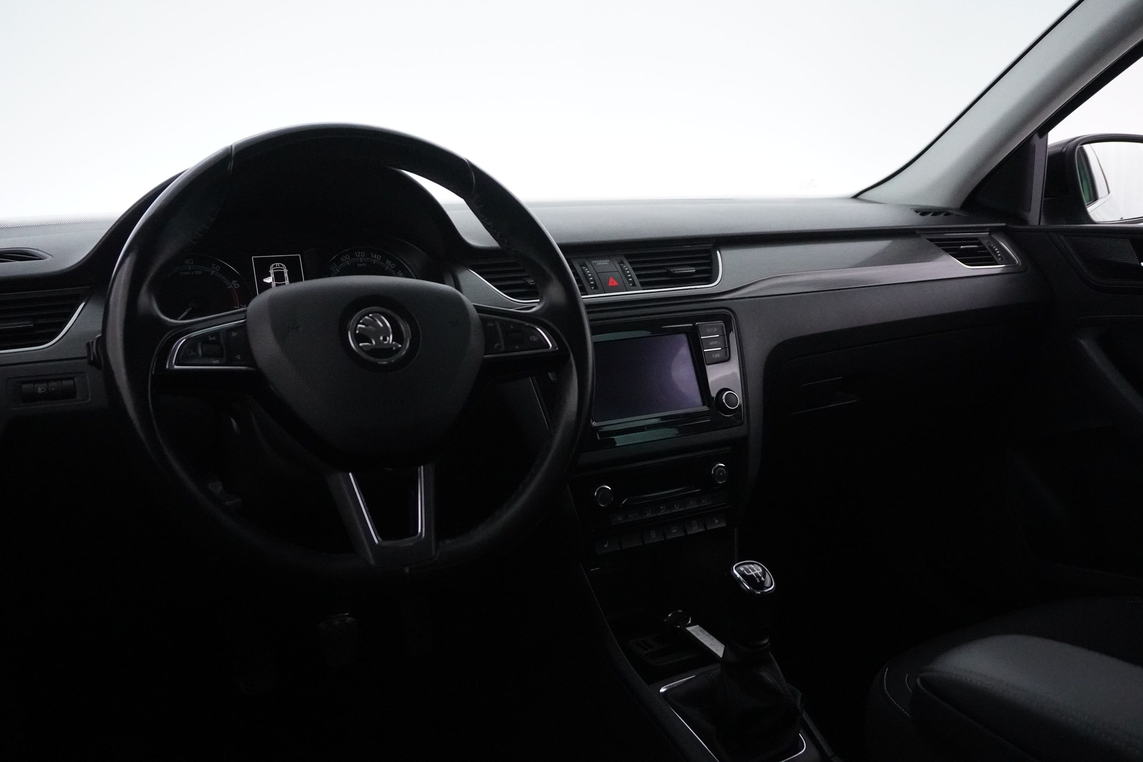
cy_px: 381
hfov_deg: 61.9
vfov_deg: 43.6
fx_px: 952
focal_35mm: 30
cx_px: 572
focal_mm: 20
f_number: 4
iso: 6400
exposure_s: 1/160
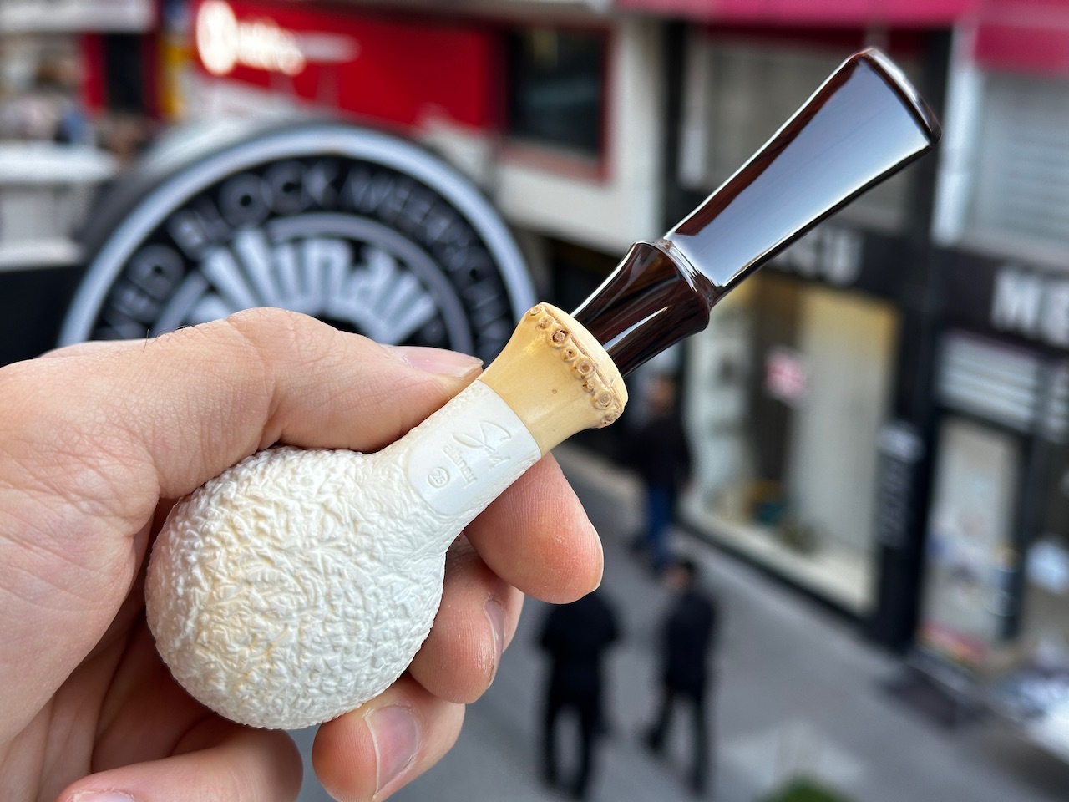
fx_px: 1482
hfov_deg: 39.7
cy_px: 401
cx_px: 534
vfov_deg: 30.3
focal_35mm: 48
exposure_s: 1/100
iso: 50
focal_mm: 6.86
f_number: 1.78
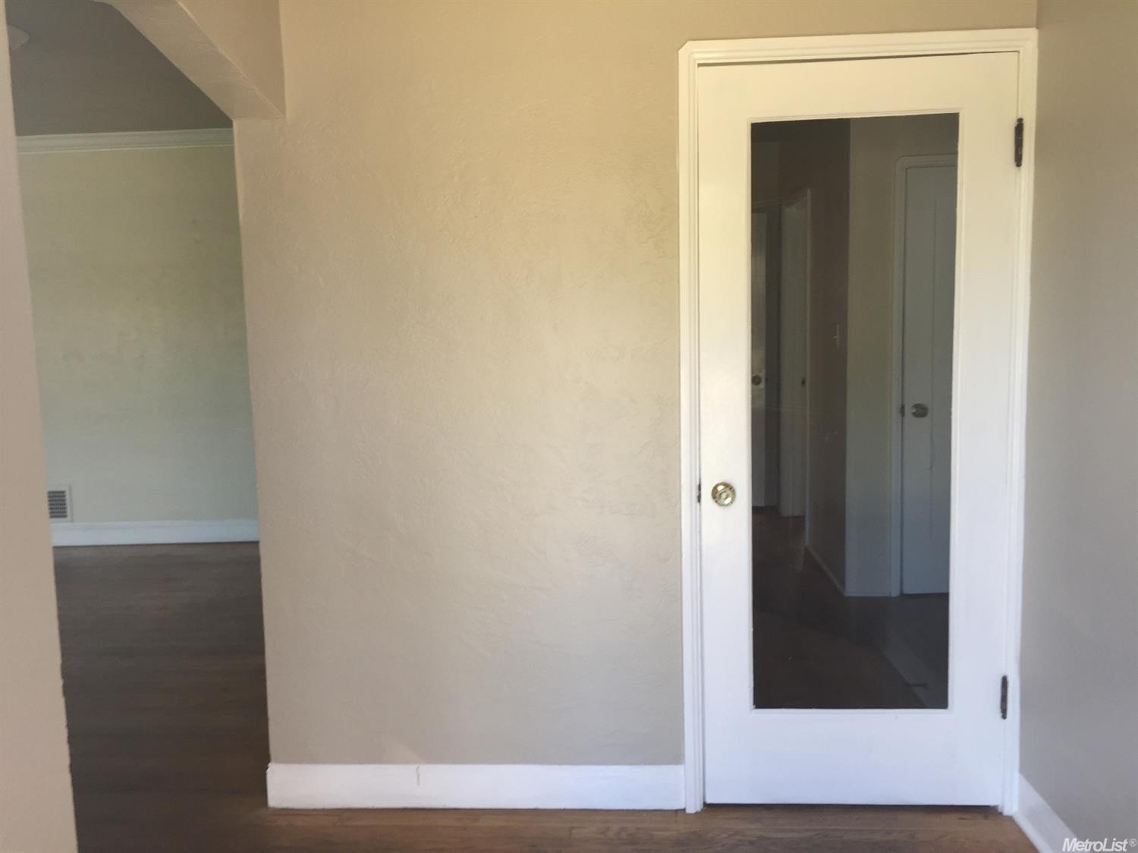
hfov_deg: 61.7
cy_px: 426
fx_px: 953
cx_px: 569
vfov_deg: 48.2
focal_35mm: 29
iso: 32
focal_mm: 4.15
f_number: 2.2
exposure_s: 1/60
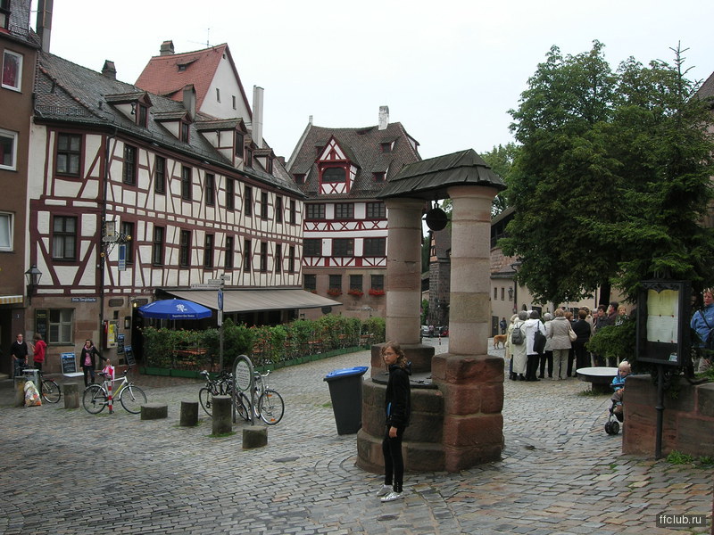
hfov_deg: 49.0
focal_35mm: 38
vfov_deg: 37.7
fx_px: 784
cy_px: 268
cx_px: 357
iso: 64
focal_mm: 7.8
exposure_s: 1/172
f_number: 4.8
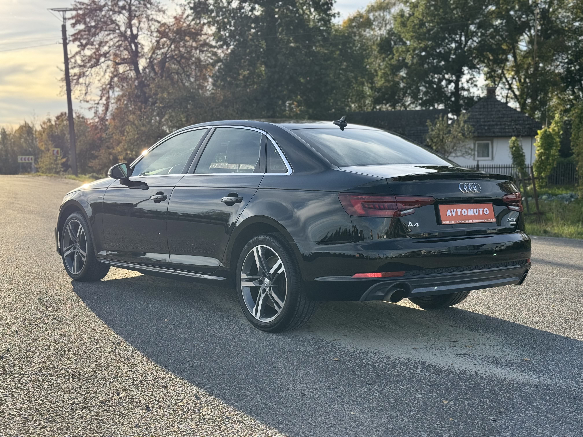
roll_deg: +0.4
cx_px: 292
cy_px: 218
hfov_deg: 39.7
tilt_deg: -4.1
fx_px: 808
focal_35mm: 48
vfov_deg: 30.3
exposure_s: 1/1818
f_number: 1.78
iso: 64
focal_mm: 6.76
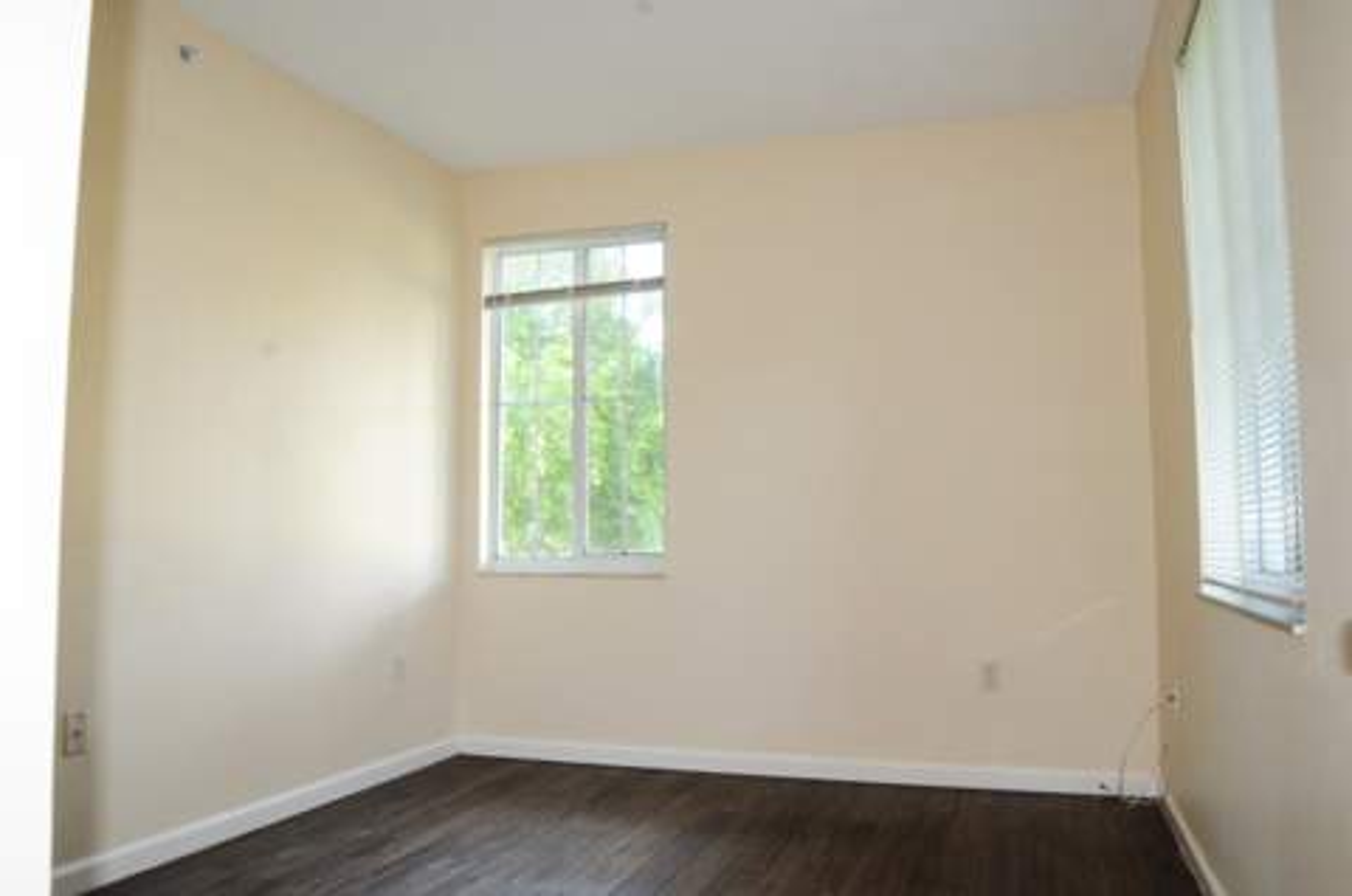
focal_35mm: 27
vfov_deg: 47.7
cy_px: 448
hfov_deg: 67.5
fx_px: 1012
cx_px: 676
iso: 1250
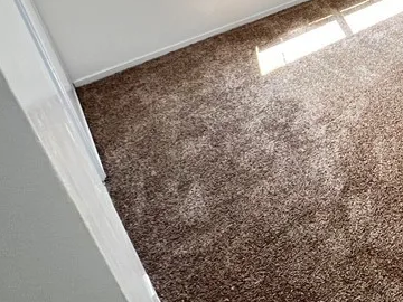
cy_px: -29
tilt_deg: -23.1
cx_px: 491
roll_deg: +2.8
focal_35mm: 37
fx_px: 431
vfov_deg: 33.7
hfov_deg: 37.2
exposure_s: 1/89
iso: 250
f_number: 1.8
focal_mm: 1.57
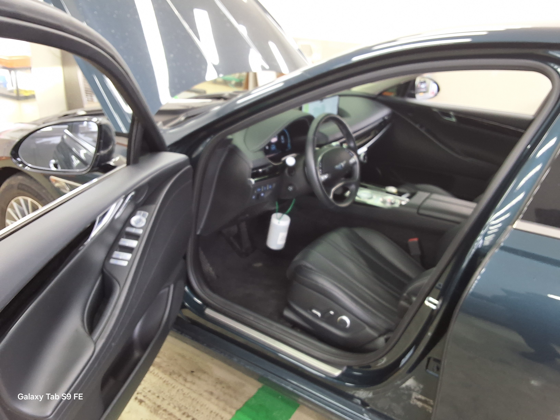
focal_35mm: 28
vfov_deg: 49.7
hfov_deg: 63.4
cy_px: 210
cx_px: 280
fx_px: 453
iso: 100
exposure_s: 1/40
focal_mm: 2.91
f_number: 1.9
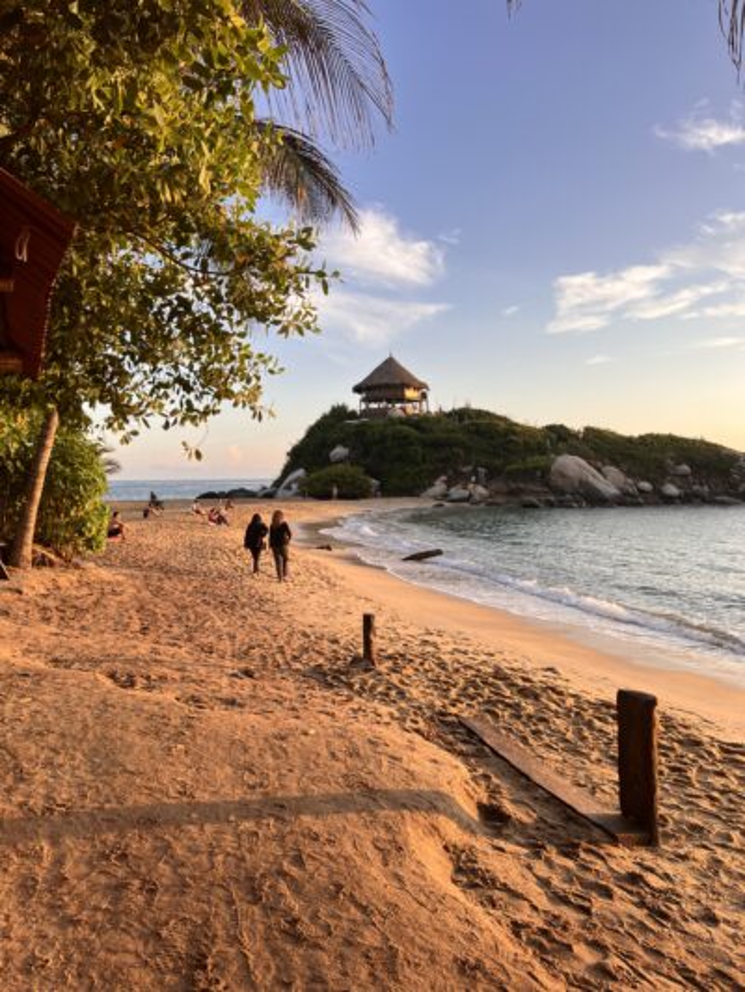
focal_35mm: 26
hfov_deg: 53.1
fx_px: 746
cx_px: 372
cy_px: 496
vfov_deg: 67.3
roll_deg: +0.3
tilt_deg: -1.6
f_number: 1.5
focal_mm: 5.7
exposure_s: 1/575
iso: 50
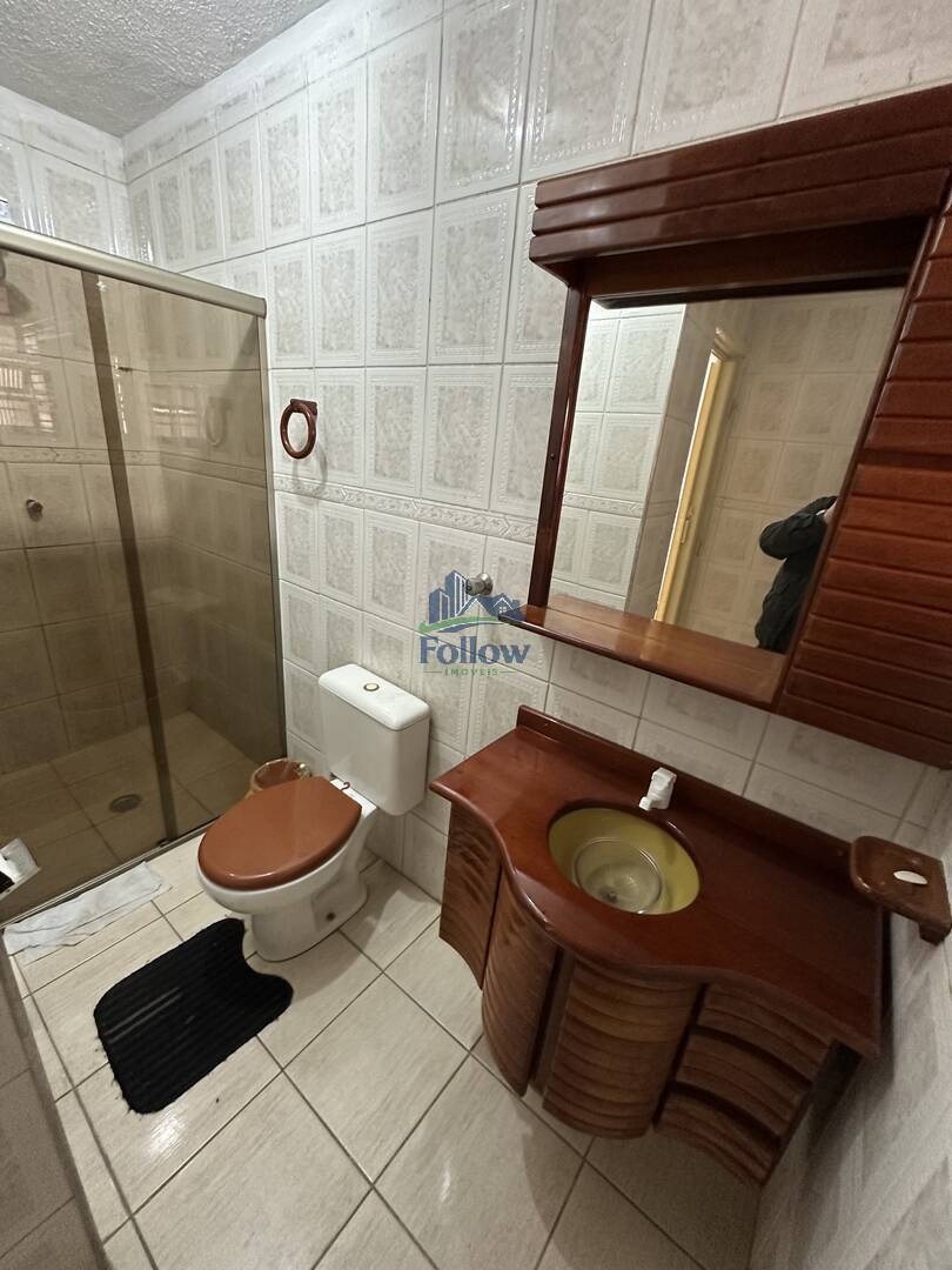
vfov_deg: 102.1
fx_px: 513
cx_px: 476
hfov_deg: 85.7
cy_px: 635
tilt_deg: -20.1
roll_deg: -6.5
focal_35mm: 14
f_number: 2.2
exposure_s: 1/60
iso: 500
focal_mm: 2.22
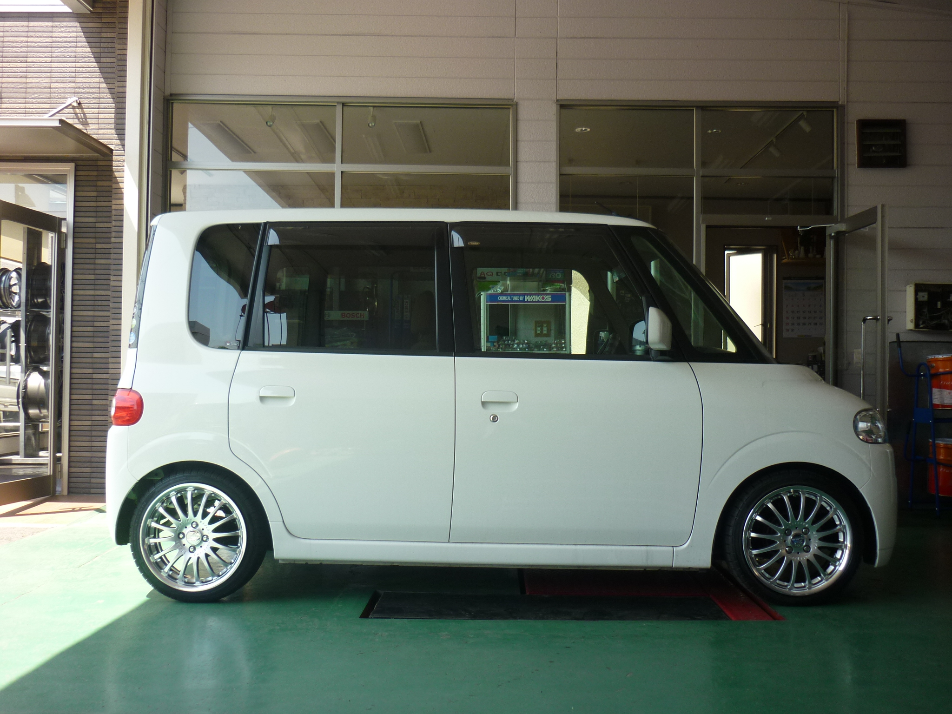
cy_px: 357
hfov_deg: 55.4
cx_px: 476
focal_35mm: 33
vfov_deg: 42.9
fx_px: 908
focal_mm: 5.5
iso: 80
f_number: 2.8
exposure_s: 1/200
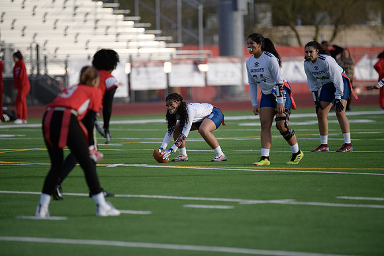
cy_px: 128
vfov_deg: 4.6
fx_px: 3201
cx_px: 192
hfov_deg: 6.9
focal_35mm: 300
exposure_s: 1/3200
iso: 400
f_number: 2.8
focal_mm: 300
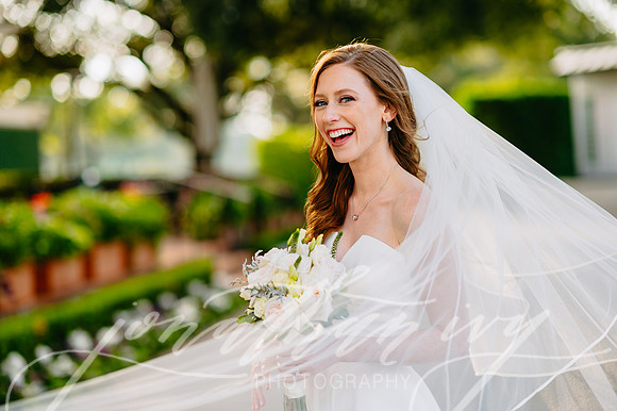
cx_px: 308
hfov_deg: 23.9
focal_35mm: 85
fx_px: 1456
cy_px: 206
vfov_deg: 16.1
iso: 100
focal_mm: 85
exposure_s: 1/640
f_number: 2
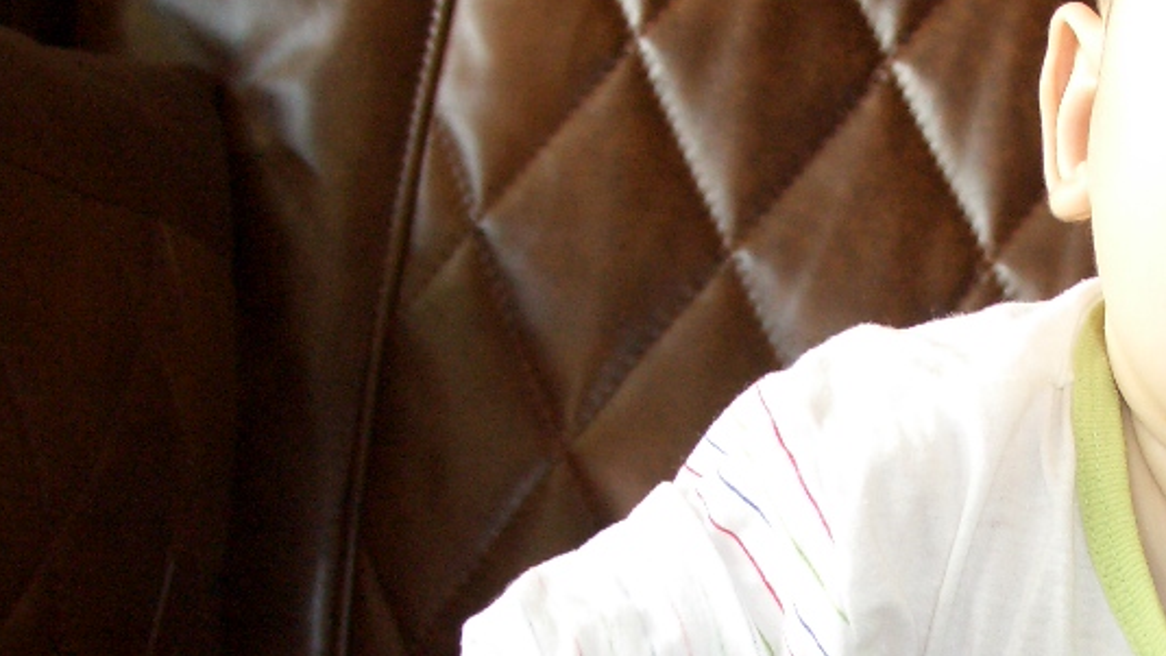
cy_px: 591
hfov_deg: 24.1
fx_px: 2659
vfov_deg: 13.9
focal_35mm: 86
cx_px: 1027
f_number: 2.8
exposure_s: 1/60
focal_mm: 7.1
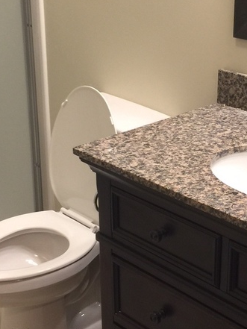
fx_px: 675
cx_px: 157
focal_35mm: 71
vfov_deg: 27.4
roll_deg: -1.1
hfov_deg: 20.7
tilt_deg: -20.2
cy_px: 143
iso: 40
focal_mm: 4.15
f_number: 2.2
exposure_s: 1/15
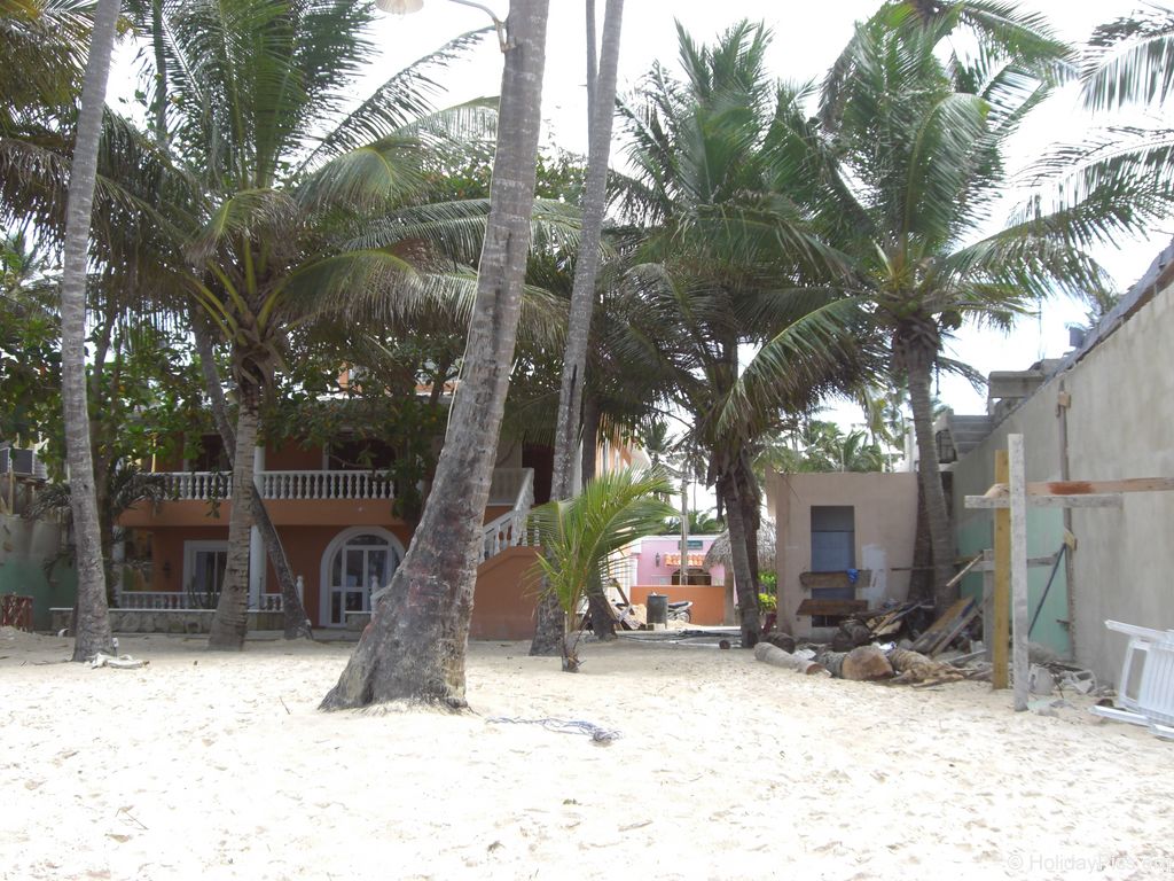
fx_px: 1289
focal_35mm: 38
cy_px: 440
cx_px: 587
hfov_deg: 49.0
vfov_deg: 37.7
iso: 64
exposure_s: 1/400
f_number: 2.7
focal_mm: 6.2
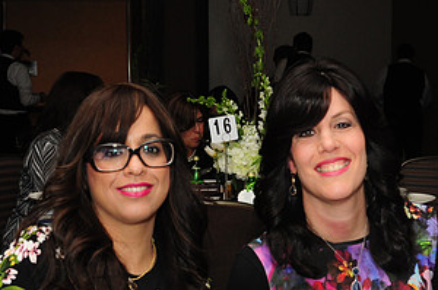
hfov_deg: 22.7
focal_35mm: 90
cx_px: 199
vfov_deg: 15.1
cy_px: 196
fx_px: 1093
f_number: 5
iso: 500
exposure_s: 1/60
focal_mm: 31
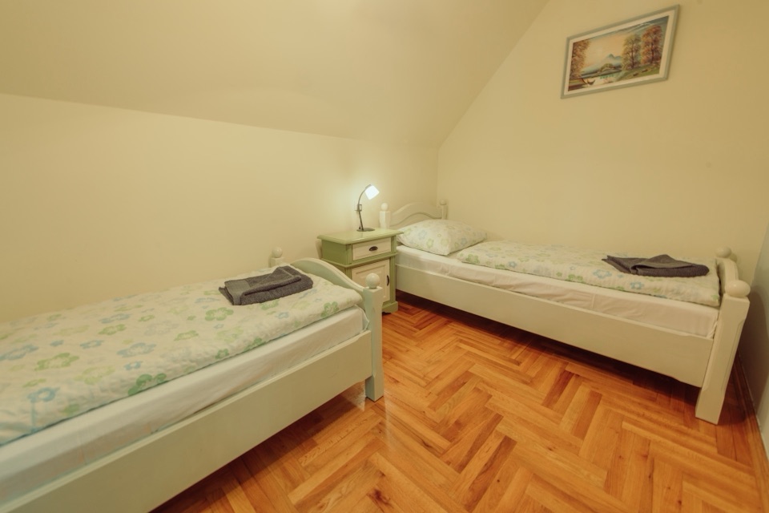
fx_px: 299
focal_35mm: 14
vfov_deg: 81.2
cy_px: 256
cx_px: 384
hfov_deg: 104.3
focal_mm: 14
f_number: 10
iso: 100
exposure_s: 1/2.5
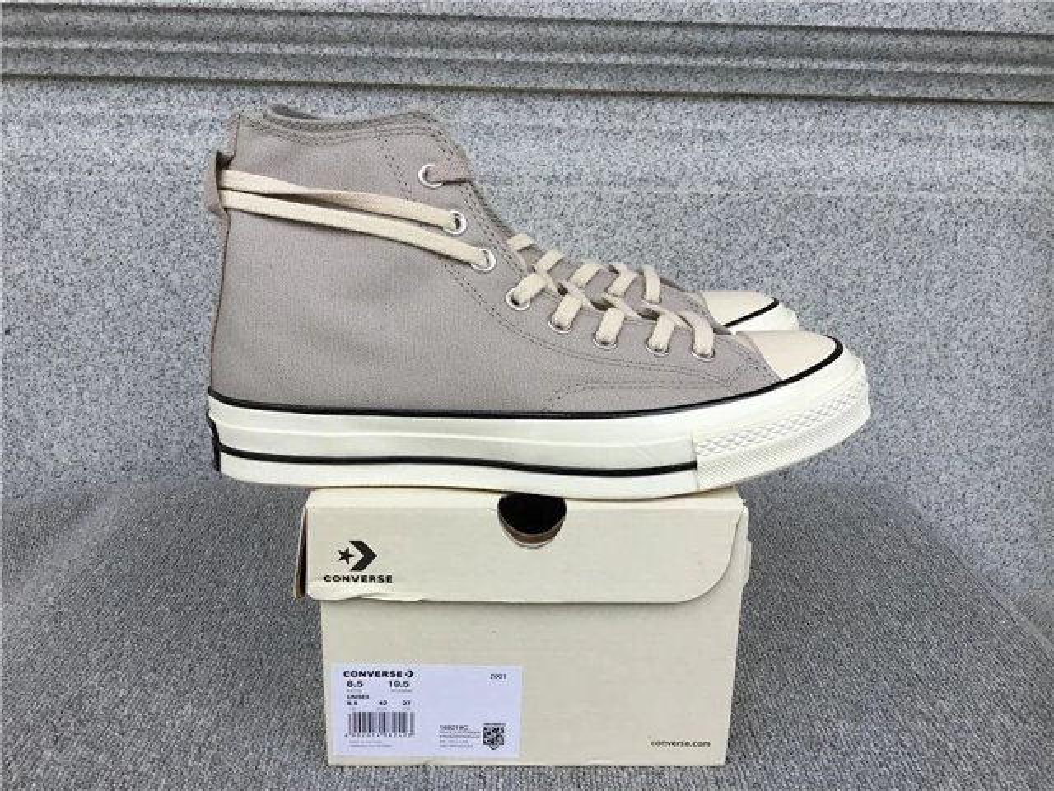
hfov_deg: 58.4
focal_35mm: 31
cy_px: 396
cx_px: 527
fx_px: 944
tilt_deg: -17.0
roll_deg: -1.3
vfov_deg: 45.4
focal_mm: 3.3
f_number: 2.4
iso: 25
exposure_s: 1/450
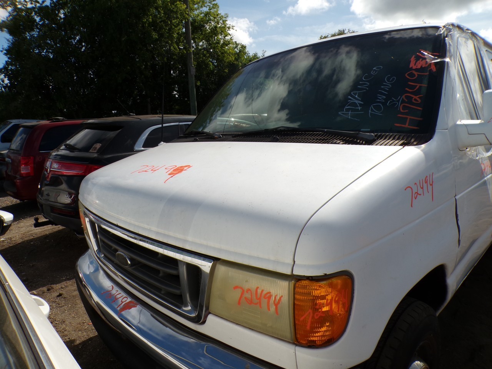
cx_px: 246
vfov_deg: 56.8
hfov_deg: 71.6
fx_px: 341
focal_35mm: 24
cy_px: 184
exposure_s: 1/640
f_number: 5.8
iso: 100
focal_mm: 4.3
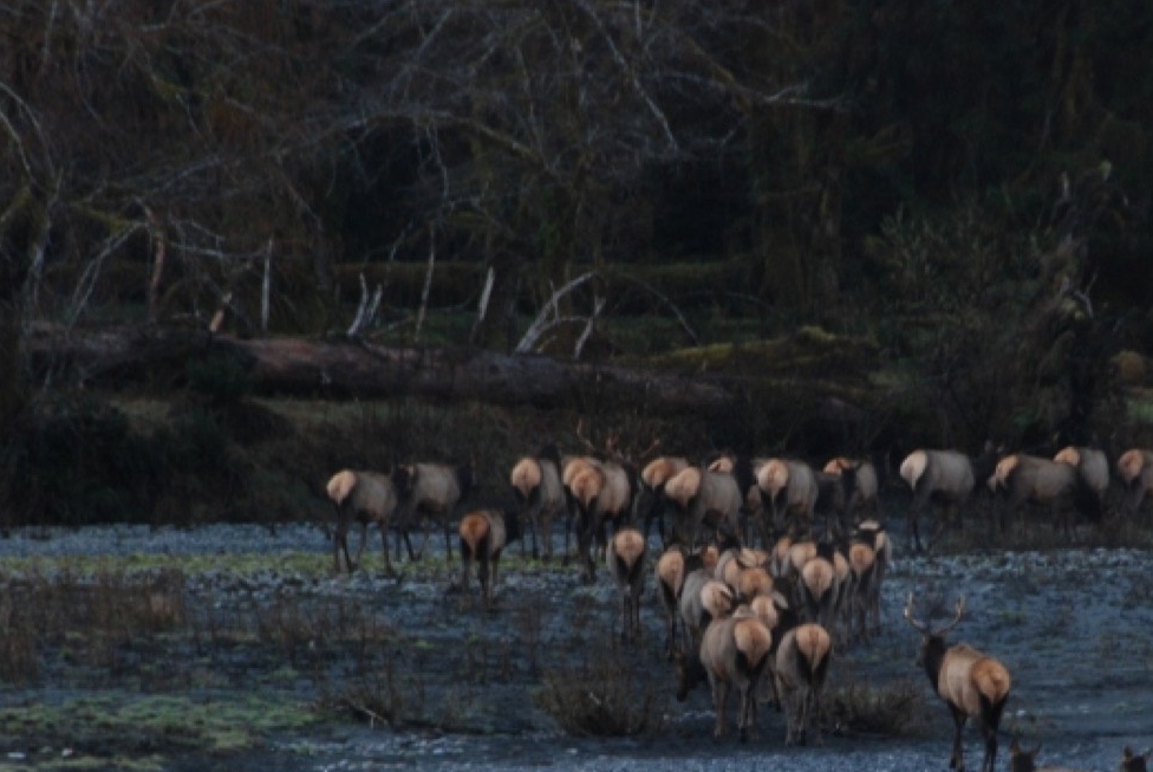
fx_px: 18916
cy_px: 692
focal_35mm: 590
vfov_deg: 2.3
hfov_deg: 3.5
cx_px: 816
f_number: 8
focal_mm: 200
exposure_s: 1/80
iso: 400
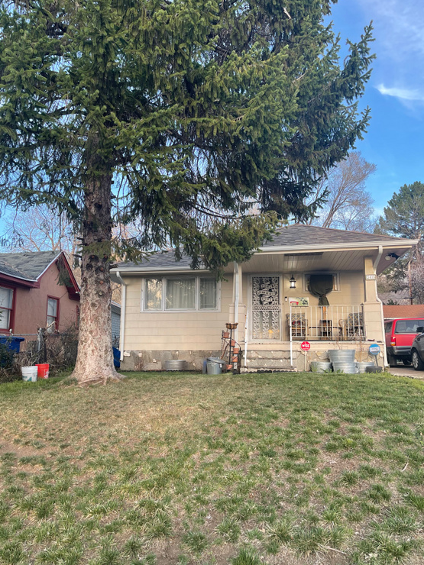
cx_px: 207
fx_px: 441
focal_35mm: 27
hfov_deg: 51.3
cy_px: 289
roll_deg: +0.3
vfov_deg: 65.3
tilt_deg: +9.8
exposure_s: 1/205
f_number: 1.6
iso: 32
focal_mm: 5.1
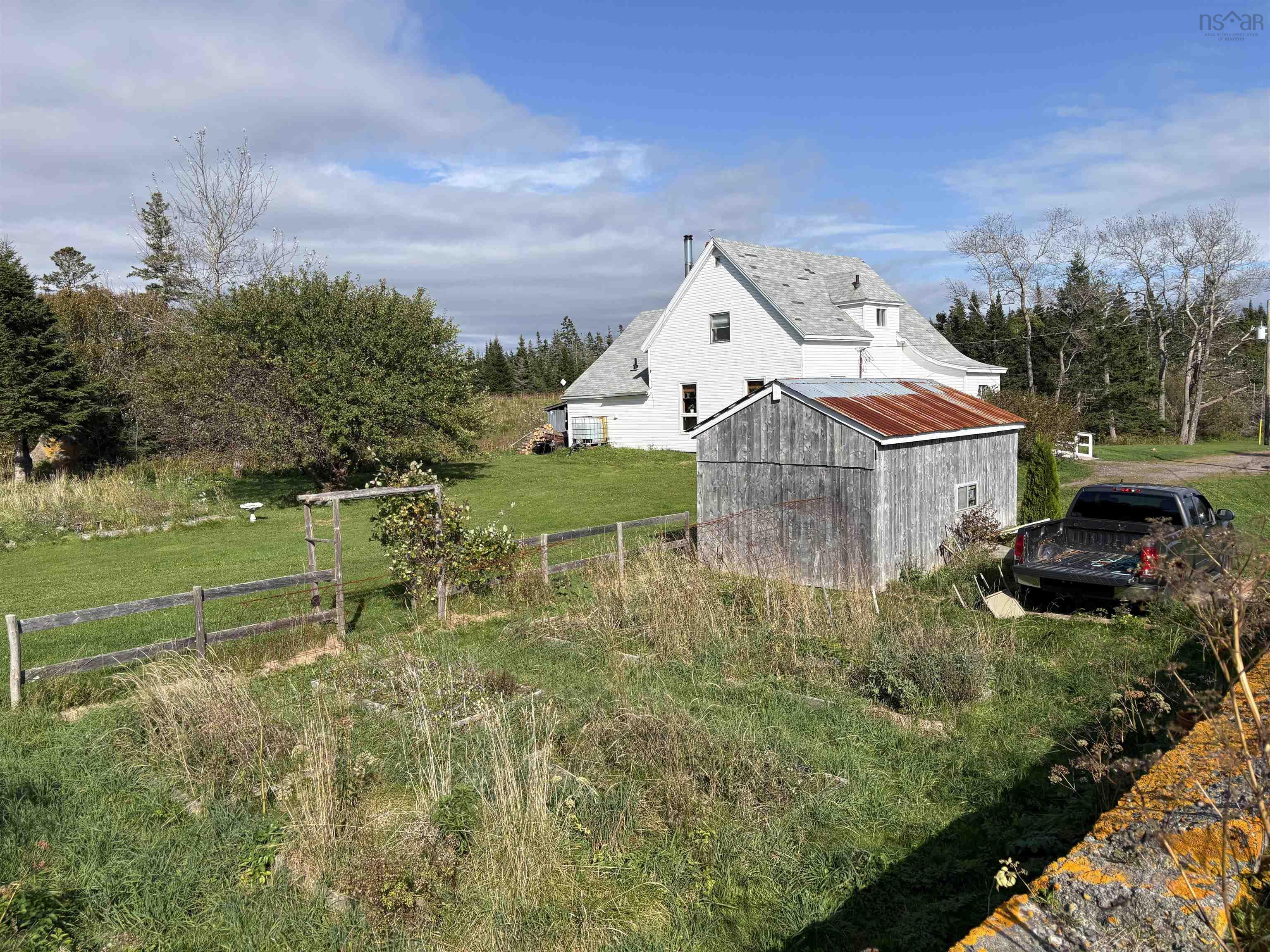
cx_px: 635
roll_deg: +2.6
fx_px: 954
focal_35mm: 26
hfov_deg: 67.3
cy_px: 476
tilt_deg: -4.1
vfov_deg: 53.1
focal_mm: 5.96
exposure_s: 1/4329
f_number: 1.6
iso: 50
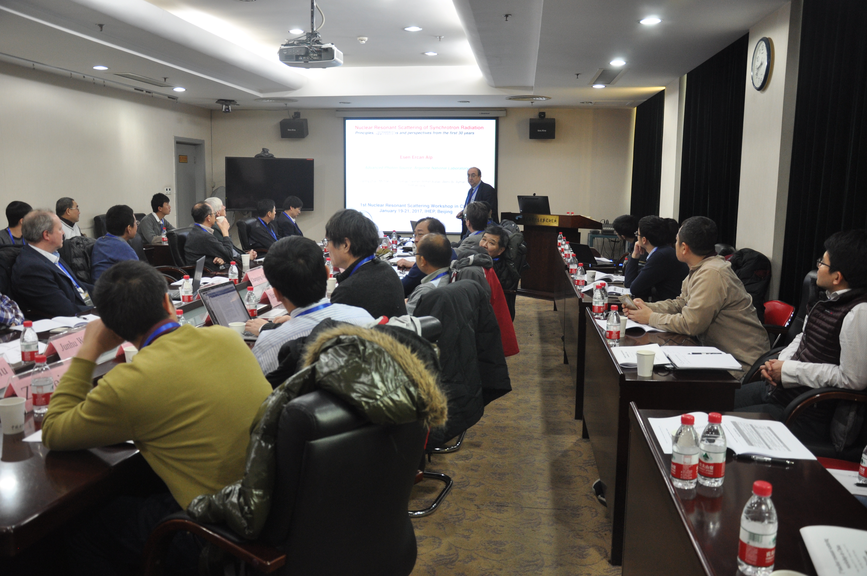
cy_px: 288
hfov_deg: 59.6
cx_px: 434
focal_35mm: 32
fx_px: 758
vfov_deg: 41.6
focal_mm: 21
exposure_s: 1/15
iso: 560
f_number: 4
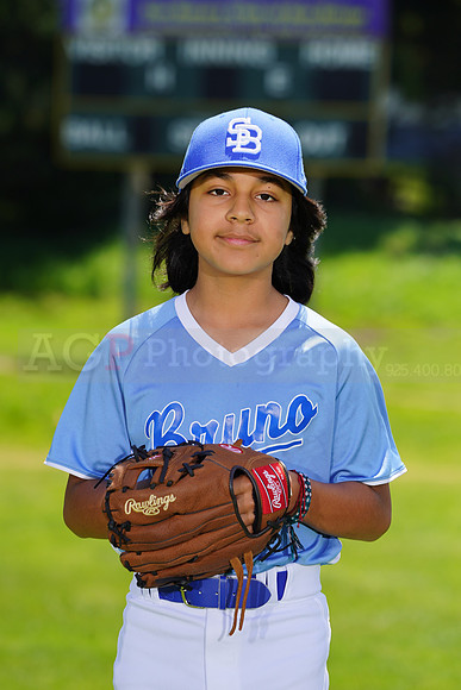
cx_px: 230
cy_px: 345
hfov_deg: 5.1
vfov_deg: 7.6
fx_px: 5202
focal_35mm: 271
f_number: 8
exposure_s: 1/250
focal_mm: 271
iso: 100
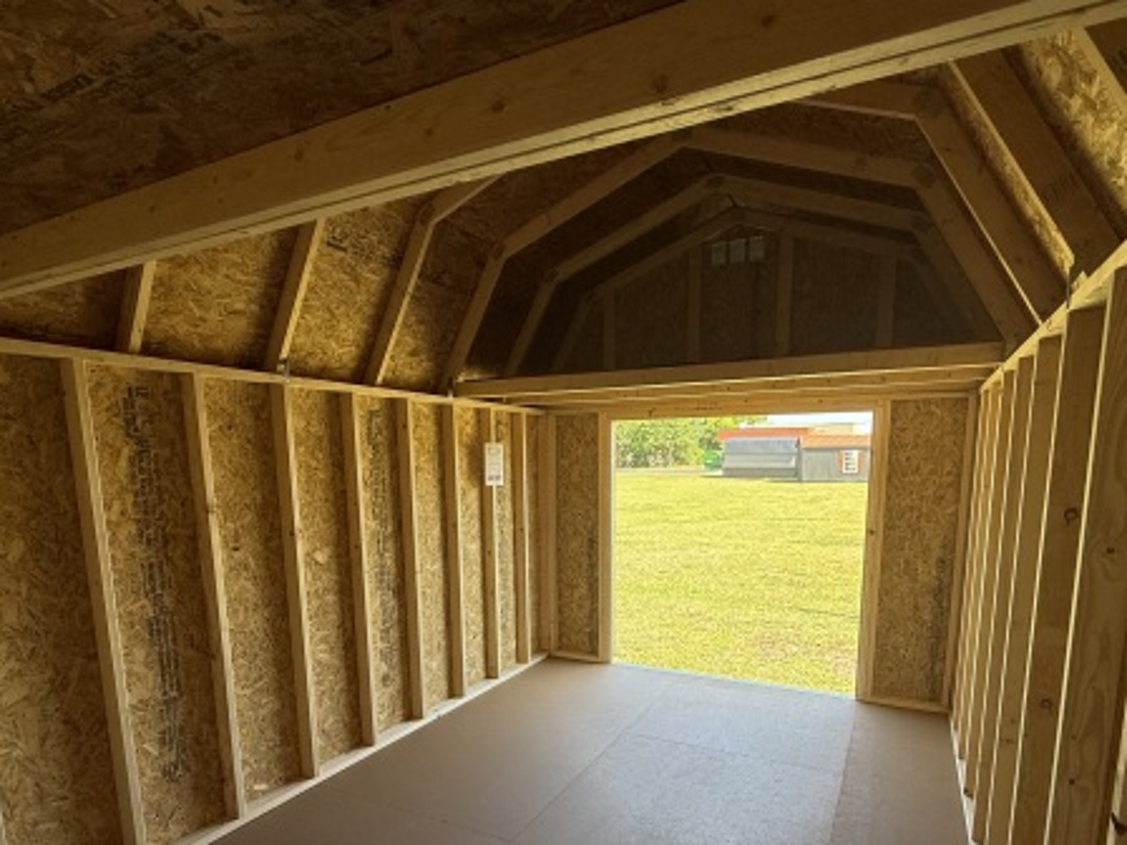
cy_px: 568
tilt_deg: -9.3
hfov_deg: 81.7
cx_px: 589
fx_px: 651
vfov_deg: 64.1
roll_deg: +0.1
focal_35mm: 20
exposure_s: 1/242
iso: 50
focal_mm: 2.22
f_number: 2.2
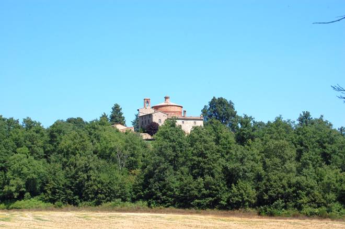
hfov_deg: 24.7
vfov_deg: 16.5
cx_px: 172
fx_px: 789
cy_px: 114
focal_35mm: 82
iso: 250
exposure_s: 1/250
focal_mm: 55
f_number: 10
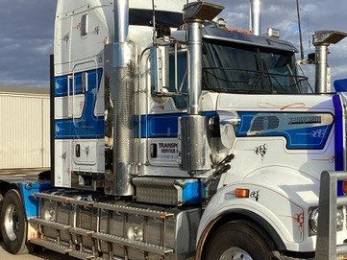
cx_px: 237
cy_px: 145
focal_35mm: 55
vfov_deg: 26.6
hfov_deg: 34.5
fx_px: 552
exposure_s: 1/1101
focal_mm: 3.3
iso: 25
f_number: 2.4
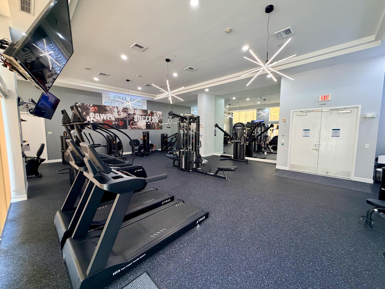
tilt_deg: -4.9
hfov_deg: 102.1
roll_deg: -0.4
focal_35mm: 14
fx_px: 156
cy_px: 144
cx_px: 192
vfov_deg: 85.7
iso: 320
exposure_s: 1/120
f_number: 2.2
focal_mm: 2.22
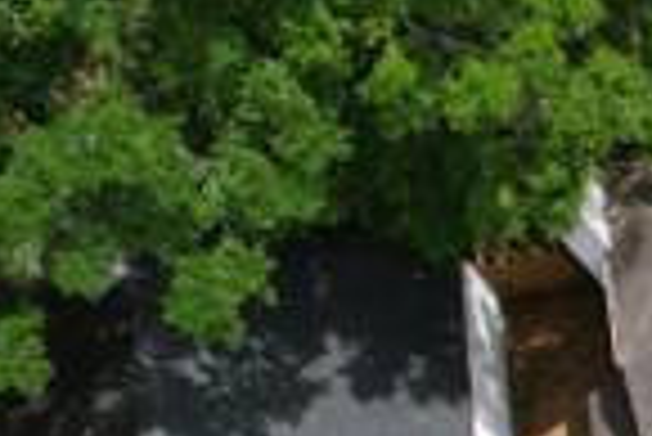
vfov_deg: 13.9
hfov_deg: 16.5
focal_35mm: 97
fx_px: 1759
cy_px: 445
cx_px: 1273
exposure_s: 1/2000
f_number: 2.8
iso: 110
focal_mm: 8.38
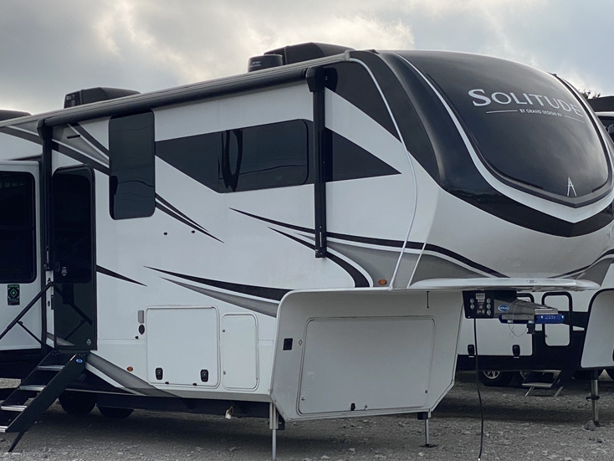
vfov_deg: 17.3
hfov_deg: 22.9
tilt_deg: +0.2
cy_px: 318
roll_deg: +0.6
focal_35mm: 85
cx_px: 198
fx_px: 1508
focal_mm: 6
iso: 20
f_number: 2
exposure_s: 1/2519
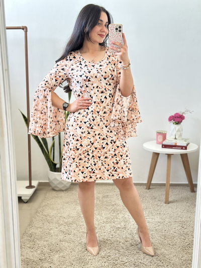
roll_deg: +0.3
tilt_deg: -20.8
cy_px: 134
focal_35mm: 48
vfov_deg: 39.6
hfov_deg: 30.3
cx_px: 100
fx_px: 371
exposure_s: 1/60
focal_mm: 6.86
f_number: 1.78
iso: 125
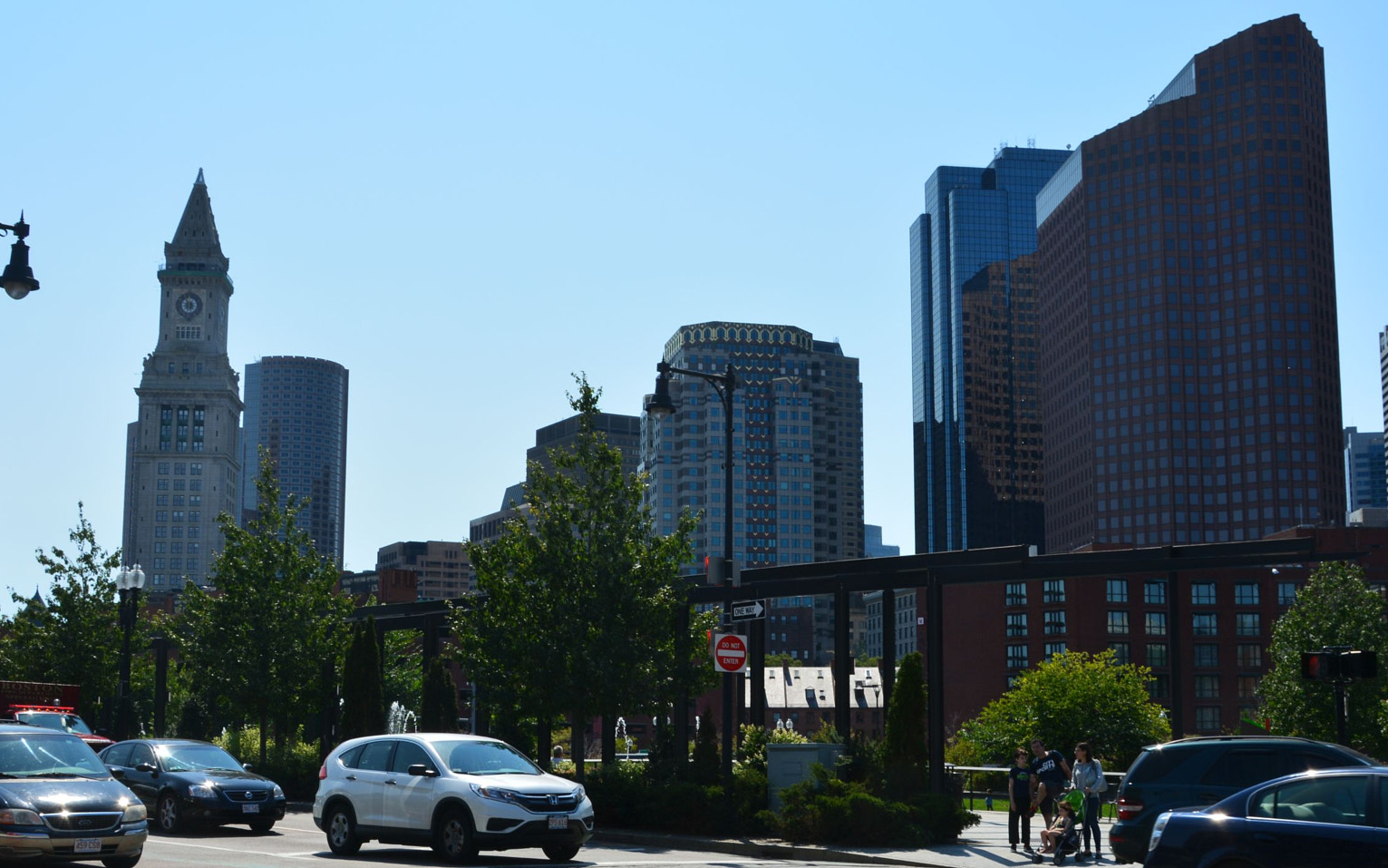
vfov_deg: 28.5
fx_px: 1702
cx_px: 737
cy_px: 519
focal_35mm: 45
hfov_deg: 44.3
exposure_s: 1/200
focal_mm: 22
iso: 100
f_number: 11
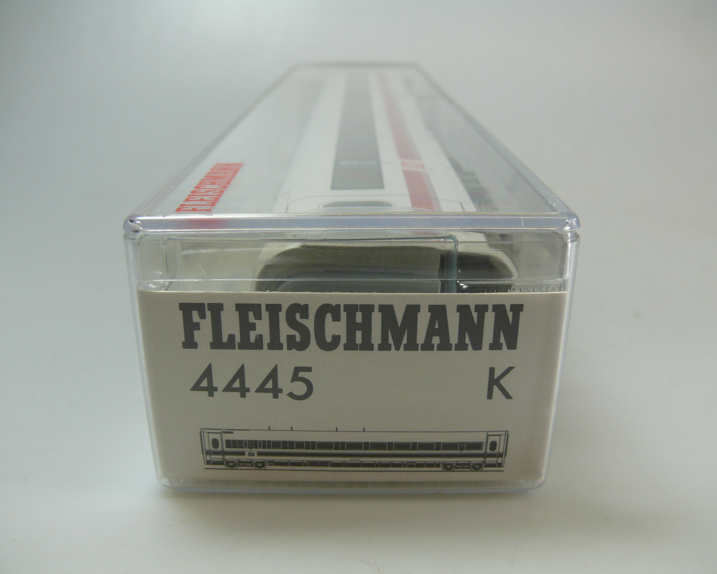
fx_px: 785
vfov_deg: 40.1
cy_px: 288
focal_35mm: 37
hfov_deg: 49.1
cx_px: 367
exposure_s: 1/100
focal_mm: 7.4
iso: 100
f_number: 4
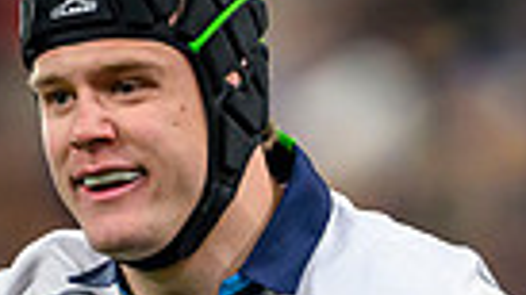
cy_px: 741
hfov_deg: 1.0
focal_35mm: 2131
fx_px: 29716
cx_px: 359
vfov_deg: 0.6
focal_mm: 400
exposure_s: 1/2500
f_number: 2.8
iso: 3200
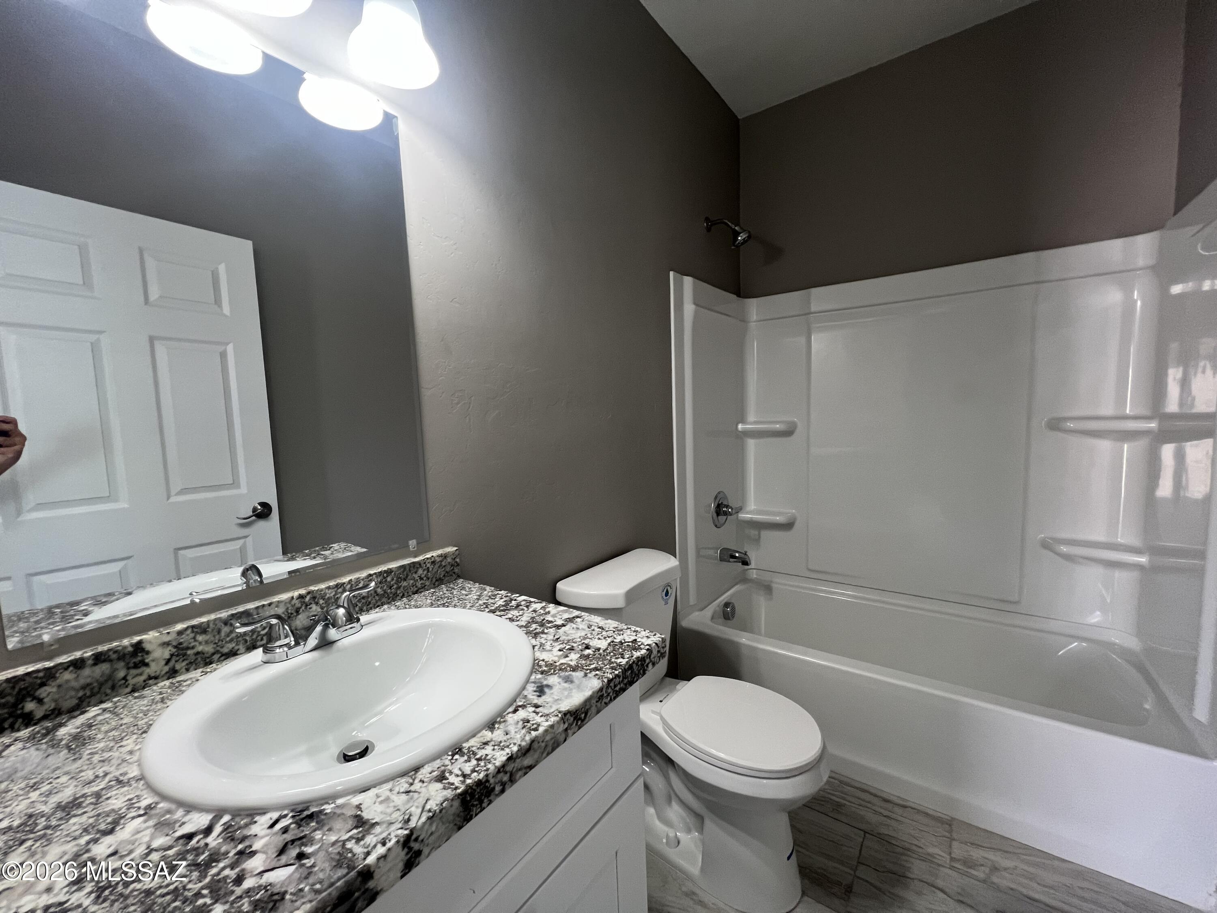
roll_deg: +1.5
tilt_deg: -5.2
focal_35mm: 13
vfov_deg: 89.9
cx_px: 608
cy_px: 456
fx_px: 457
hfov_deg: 106.2
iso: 200
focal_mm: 1.57
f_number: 1.8
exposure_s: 1/120
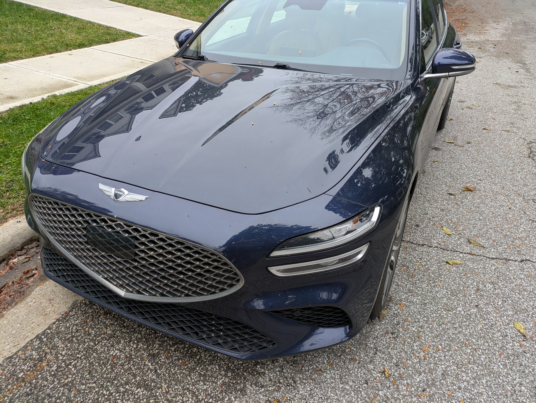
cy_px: 202
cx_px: 268
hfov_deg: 69.4
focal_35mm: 25
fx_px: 387
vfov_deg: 54.9
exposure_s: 1/206
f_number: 1.89
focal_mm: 5.43
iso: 44
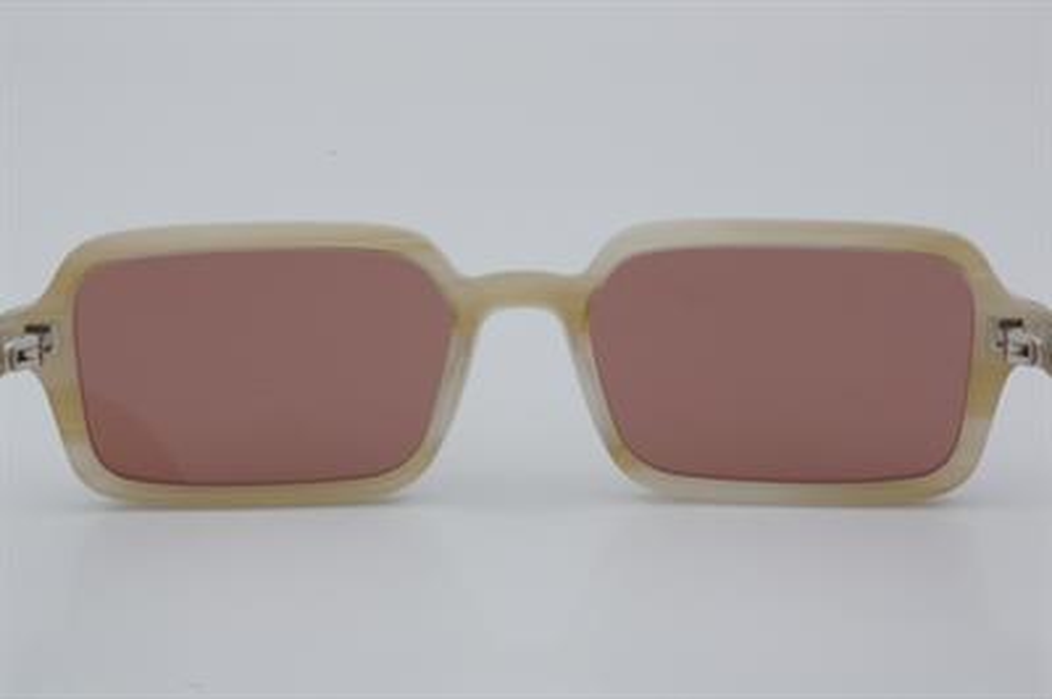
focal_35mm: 82
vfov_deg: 16.5
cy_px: 350
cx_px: 526
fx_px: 2409
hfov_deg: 24.6
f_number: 32
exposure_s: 1/4
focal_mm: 55
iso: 100
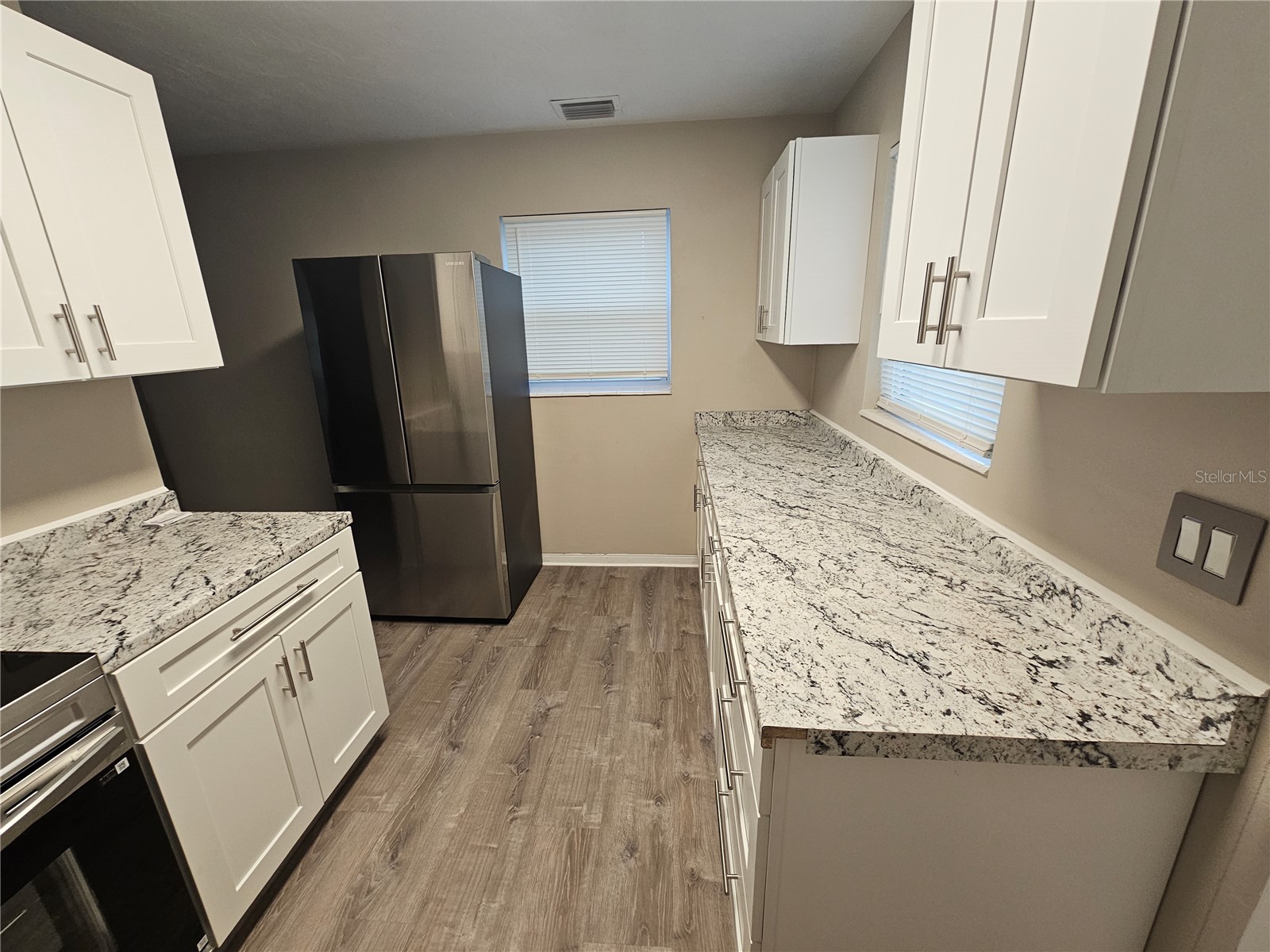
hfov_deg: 106.2
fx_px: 477
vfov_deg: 89.9
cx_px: 635
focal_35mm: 13
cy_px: 476
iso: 160
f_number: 2.2
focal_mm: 2.2
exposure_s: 1/60
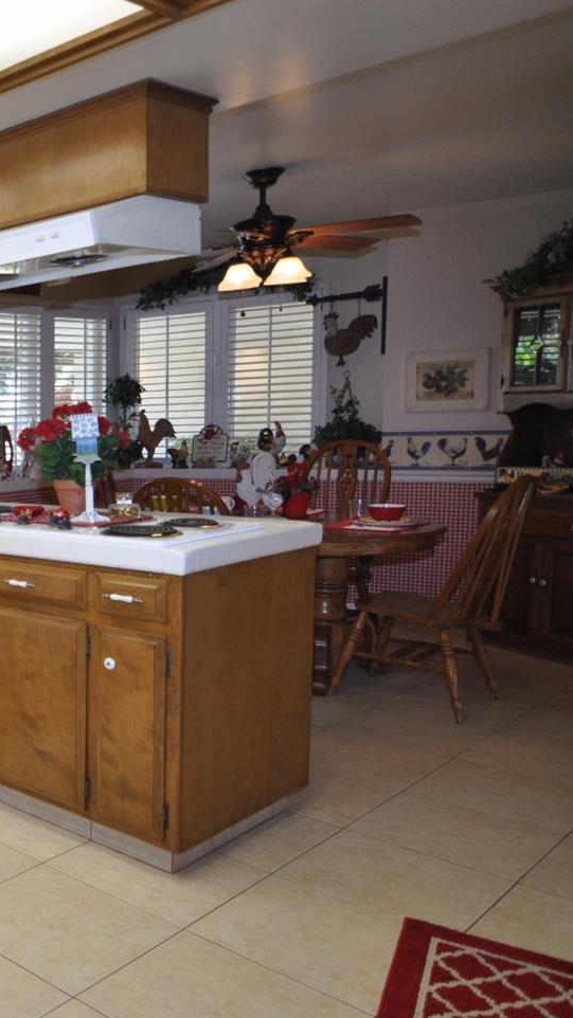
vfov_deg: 61.3
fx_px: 860
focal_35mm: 32
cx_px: -213
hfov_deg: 28.5
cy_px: 518
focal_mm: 13
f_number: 2.8
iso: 400
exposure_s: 1/160
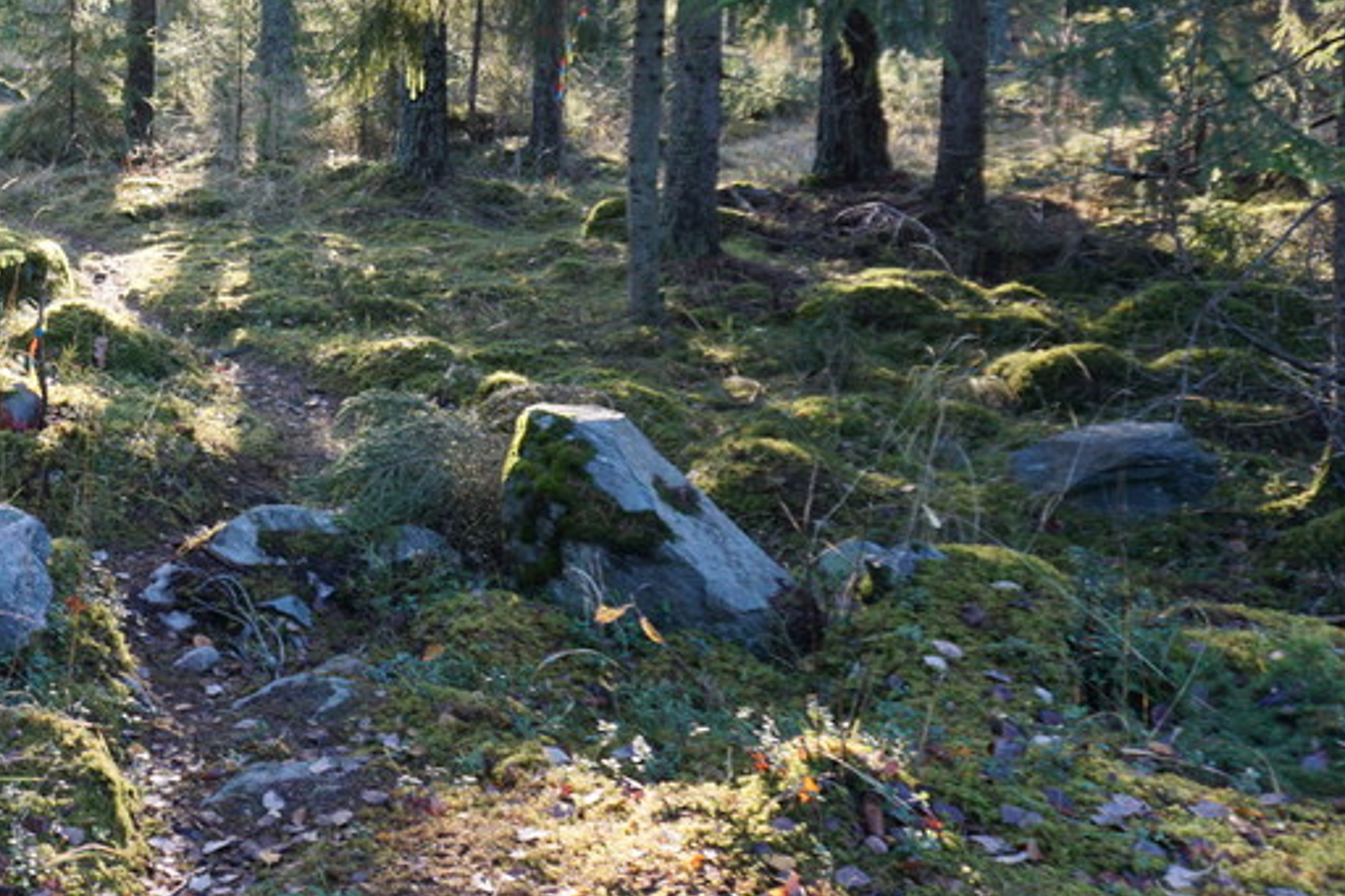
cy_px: 126
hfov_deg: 40.1
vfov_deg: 28.9
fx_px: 1681
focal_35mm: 45
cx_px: 116
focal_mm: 16
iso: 200
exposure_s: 1/60
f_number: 4
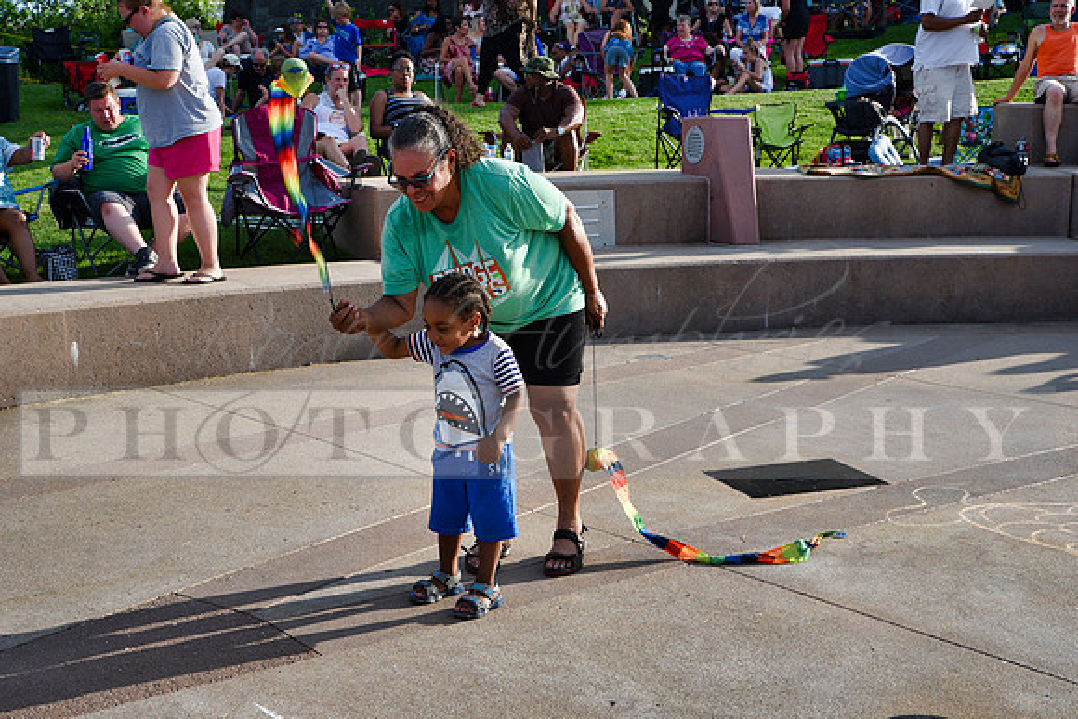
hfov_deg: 38.2
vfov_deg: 26.0
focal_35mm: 52
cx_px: 539
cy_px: 360
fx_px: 1557
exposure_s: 1/320
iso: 200
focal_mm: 52
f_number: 9
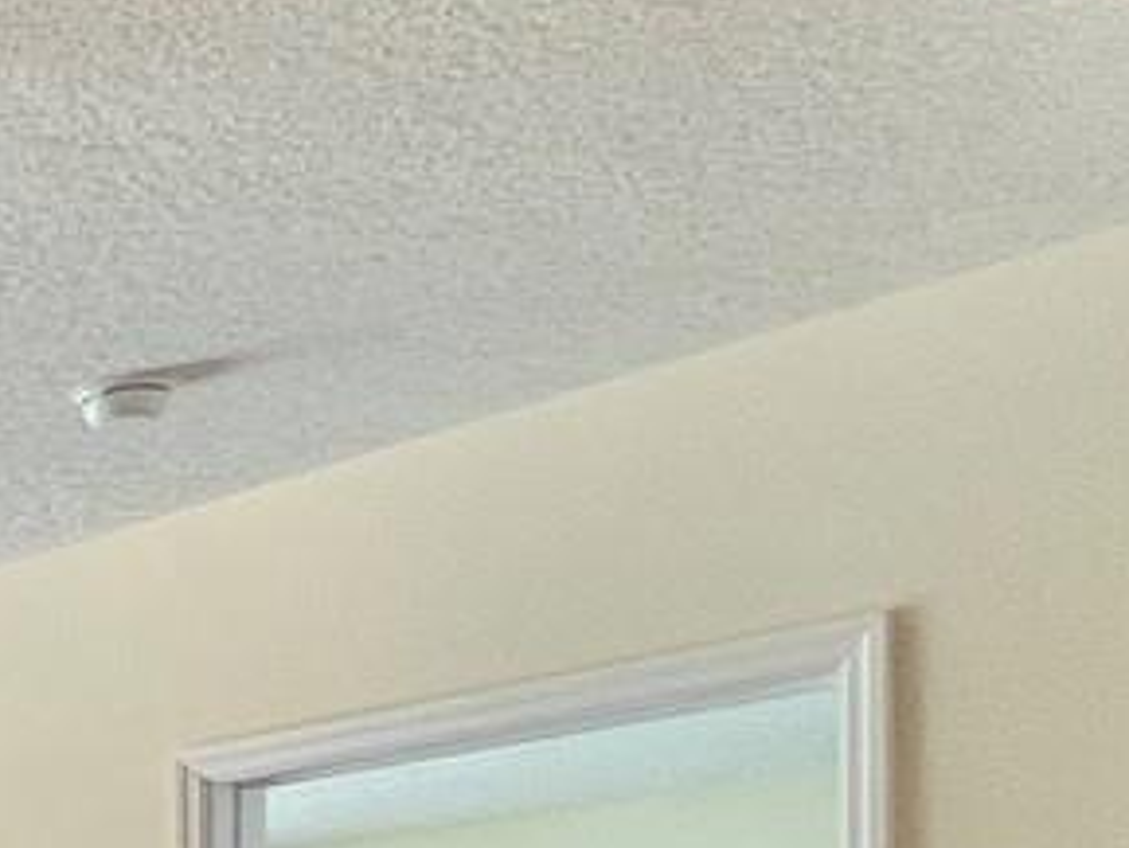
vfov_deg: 18.4
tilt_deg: -1.2
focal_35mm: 72
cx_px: -1231
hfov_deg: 17.5
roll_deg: +0.3
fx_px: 2349
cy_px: 1235
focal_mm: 1.57
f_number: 1.8
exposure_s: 1/120
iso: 64
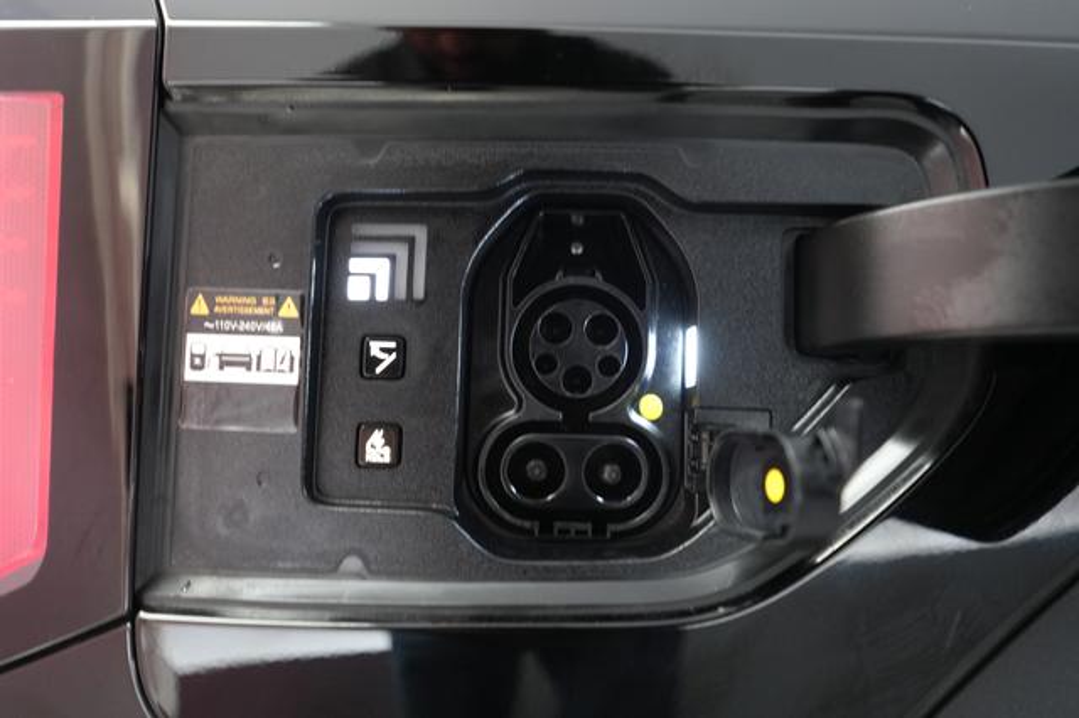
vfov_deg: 46.4
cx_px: 540
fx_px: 839
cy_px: 359
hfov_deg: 65.5
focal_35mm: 28
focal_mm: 28
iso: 2500
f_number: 2.8
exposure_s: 1/60
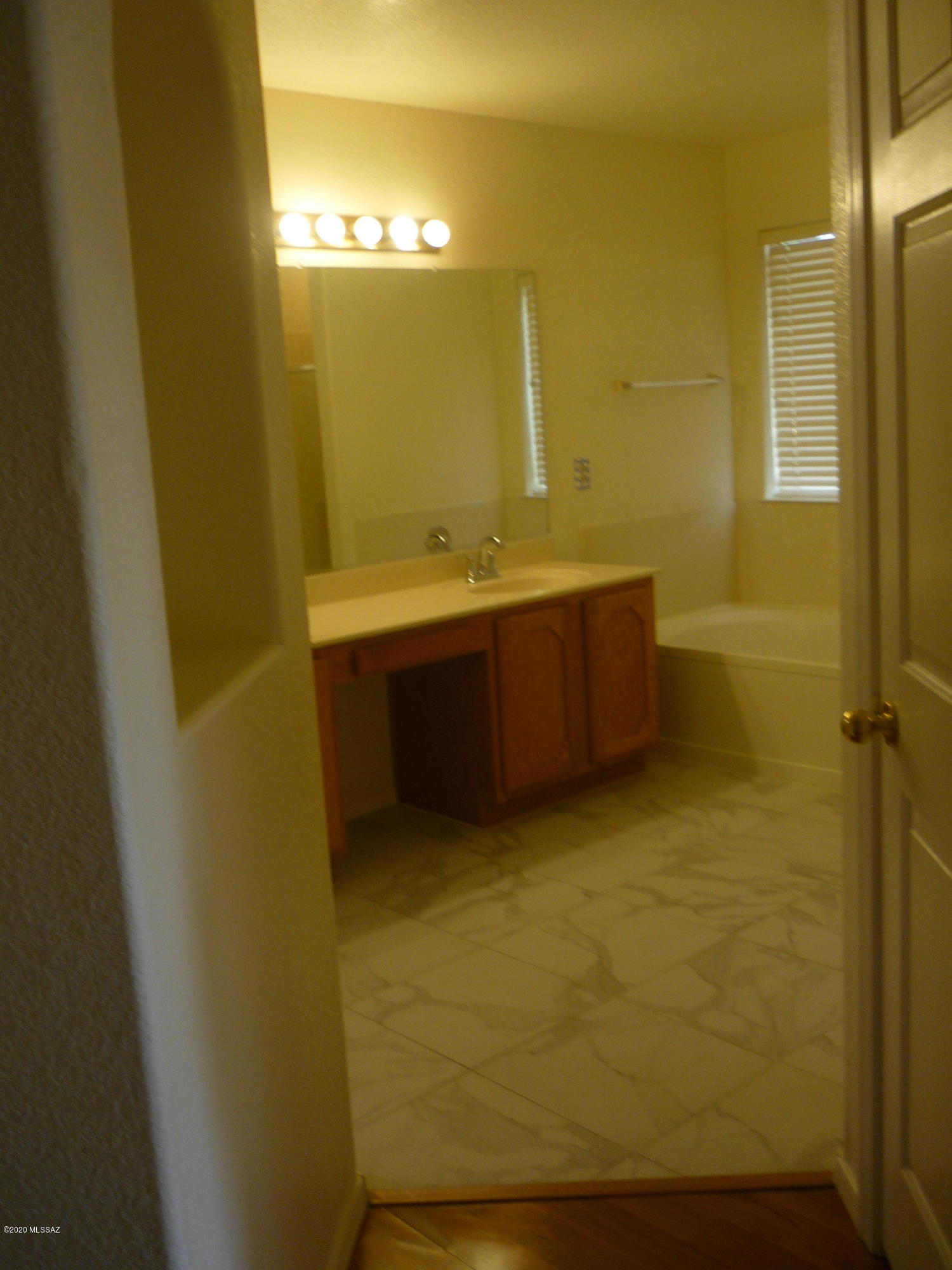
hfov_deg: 42.9
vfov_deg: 55.4
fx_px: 1210
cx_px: 476
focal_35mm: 33
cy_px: 635
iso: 125
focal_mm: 5.5
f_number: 2.8
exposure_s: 1/30
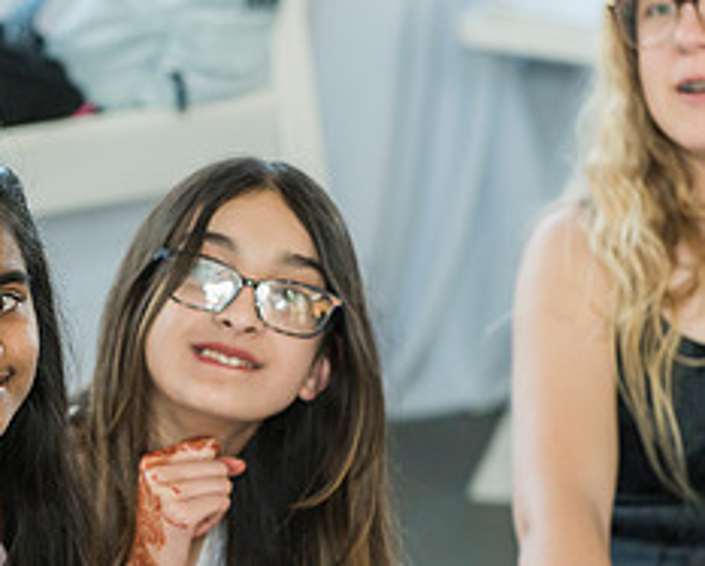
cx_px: 172
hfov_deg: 4.1
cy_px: 368
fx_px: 9756
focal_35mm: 467
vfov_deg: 3.3
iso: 640
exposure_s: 1/160
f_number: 4
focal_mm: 200
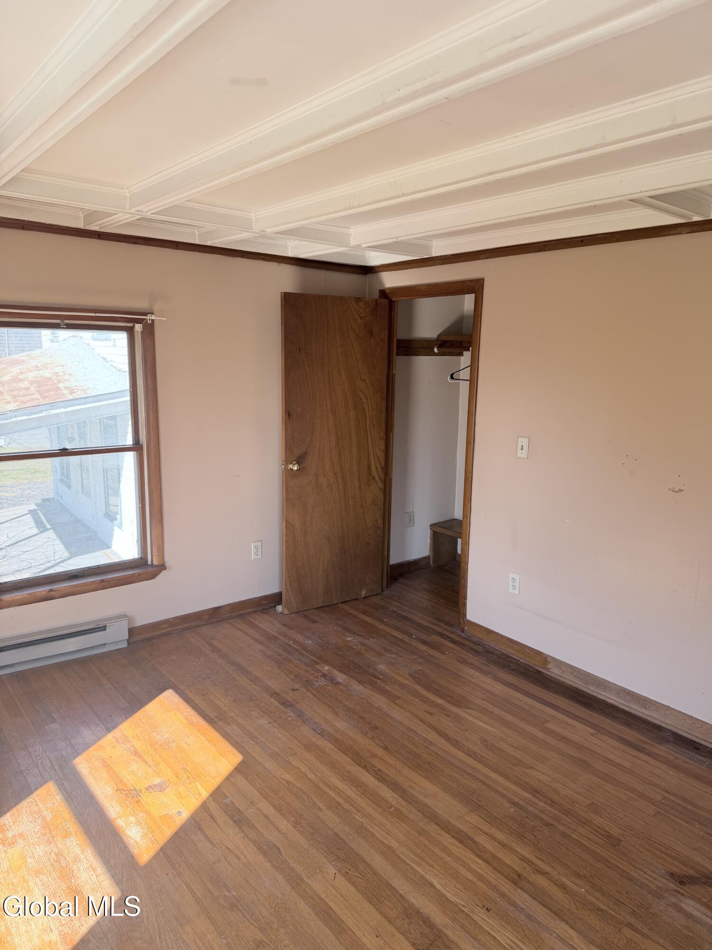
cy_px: 475
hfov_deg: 56.8
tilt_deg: -9.5
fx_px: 658
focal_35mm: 24
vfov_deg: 71.6
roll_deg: -1.2
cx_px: 356
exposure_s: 1/217
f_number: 1.78
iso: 80
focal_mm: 6.76
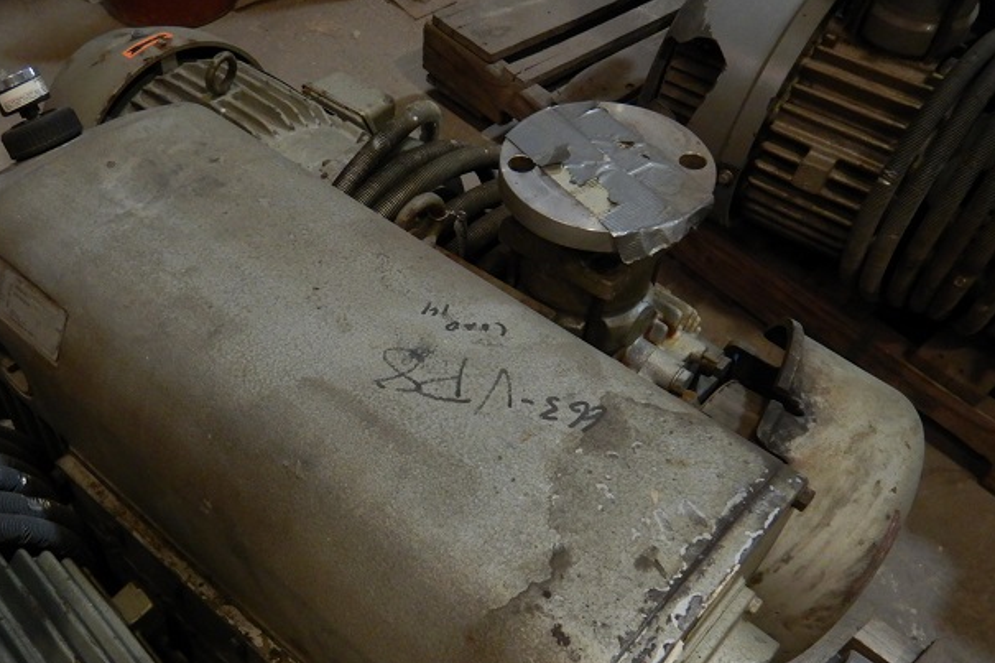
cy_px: 431
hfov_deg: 56.8
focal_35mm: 33
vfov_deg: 39.6
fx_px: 912
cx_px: 400
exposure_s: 1/20
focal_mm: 4.3
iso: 400
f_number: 2.8
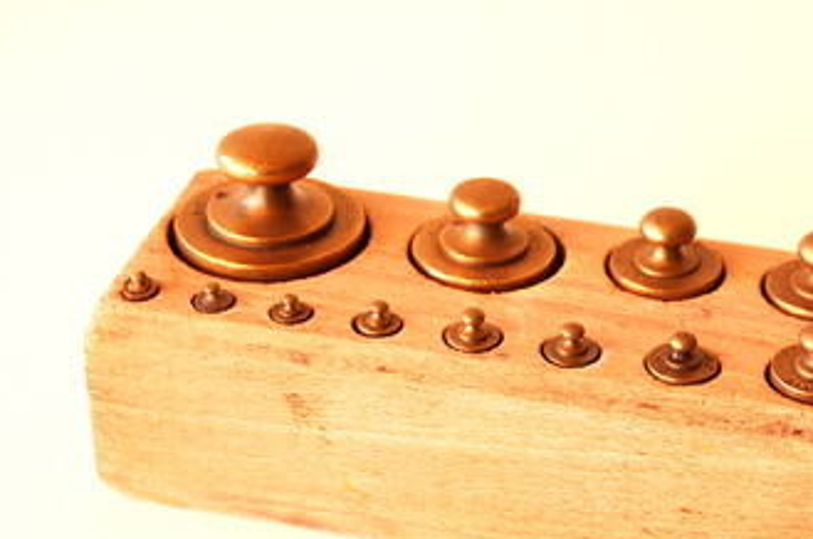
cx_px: 515
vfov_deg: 14.0
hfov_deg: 21.0
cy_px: 346
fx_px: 2186
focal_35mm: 97
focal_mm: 50
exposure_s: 1/80
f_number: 9
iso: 400
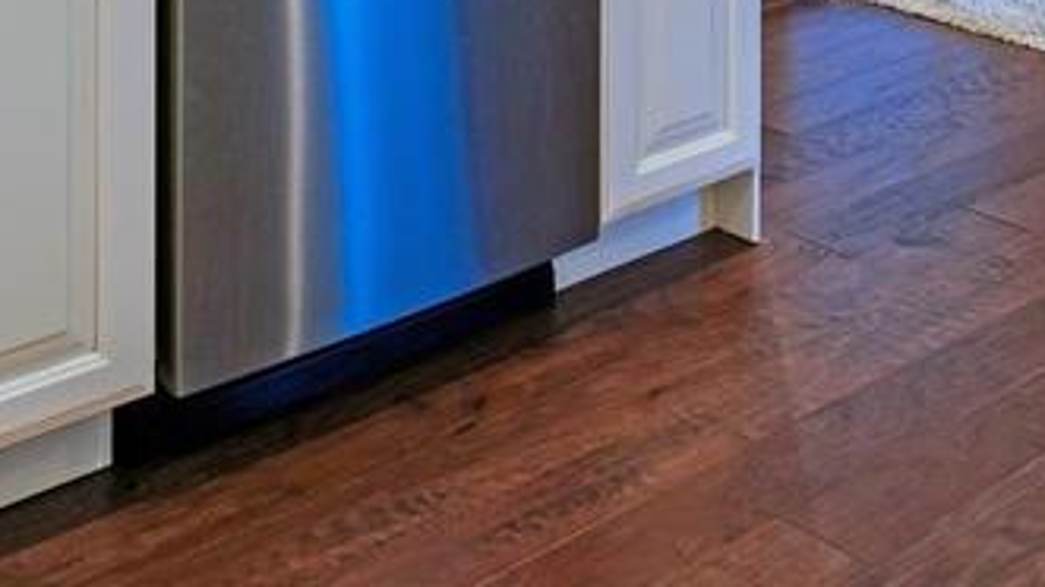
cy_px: -574
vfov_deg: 14.0
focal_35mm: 73
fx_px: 2022
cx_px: 773
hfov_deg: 28.6
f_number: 4
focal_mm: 16
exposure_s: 1/30
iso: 400
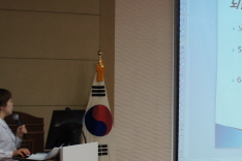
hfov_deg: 23.7
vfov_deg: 16.4
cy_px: 102
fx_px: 560
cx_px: 220
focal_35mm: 83
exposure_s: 1/25
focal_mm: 21
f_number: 4
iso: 400
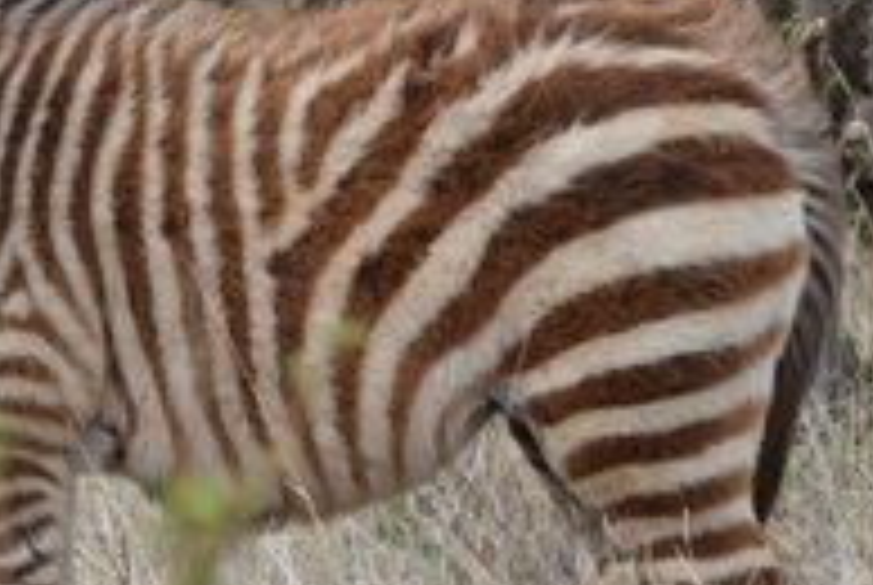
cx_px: 135
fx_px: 32981
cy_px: 250
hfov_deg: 1.5
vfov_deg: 1.0
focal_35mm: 1358
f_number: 5
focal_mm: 151.11
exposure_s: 1/200
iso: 100
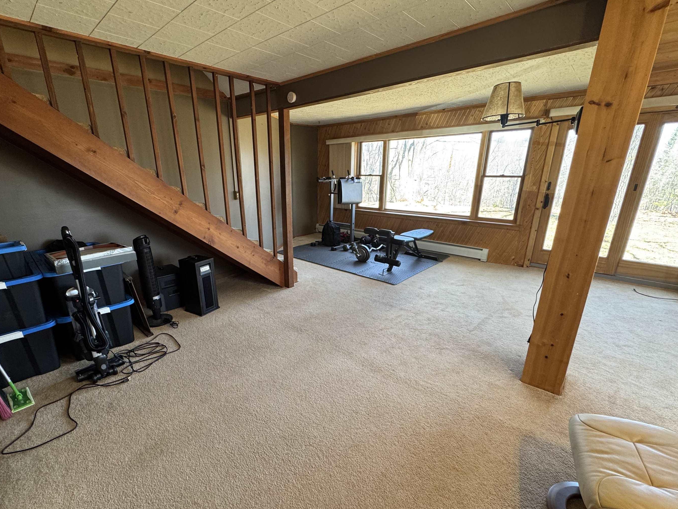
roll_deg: +0.4
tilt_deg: -17.7
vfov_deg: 78.0
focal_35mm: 16
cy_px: 270
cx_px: 309
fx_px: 313
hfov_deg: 94.3
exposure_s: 1/60
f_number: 2.2
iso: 160
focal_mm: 2.22
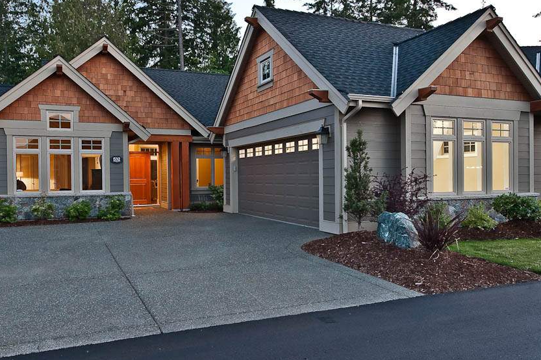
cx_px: 267
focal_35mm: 25
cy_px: 155
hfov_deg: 71.5
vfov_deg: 51.0
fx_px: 375
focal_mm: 21
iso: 400
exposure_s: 1/2
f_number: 7.1
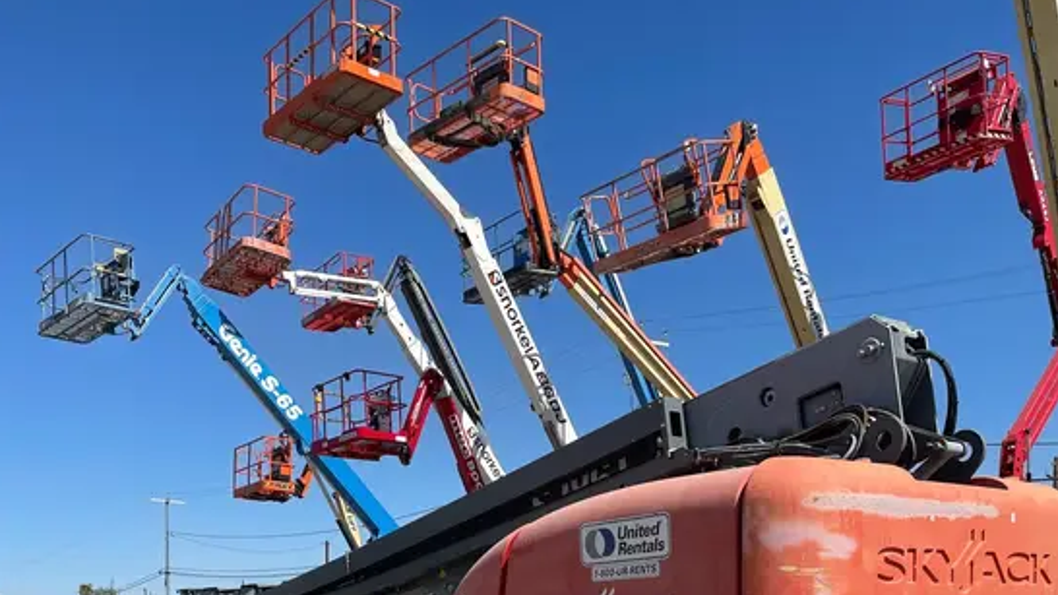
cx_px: 527
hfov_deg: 52.8
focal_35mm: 38
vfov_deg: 27.8
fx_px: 1066
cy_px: 689
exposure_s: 1/5291
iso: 50
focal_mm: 4.2
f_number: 1.6
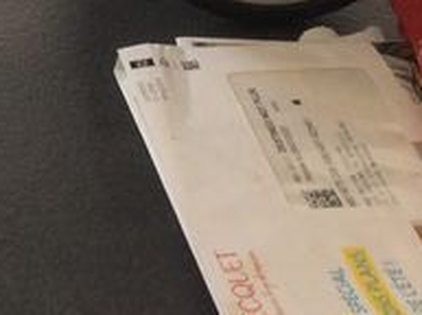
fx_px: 1959
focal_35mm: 161
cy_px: -160
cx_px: -247
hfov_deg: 11.7
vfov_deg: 9.0
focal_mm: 3.3
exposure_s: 1/50
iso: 32
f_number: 2.4
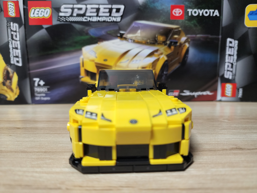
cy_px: 96
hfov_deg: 73.9
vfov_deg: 58.9
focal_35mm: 23
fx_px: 171
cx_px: 128
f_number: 1.8
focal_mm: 6.4
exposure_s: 1/120
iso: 250
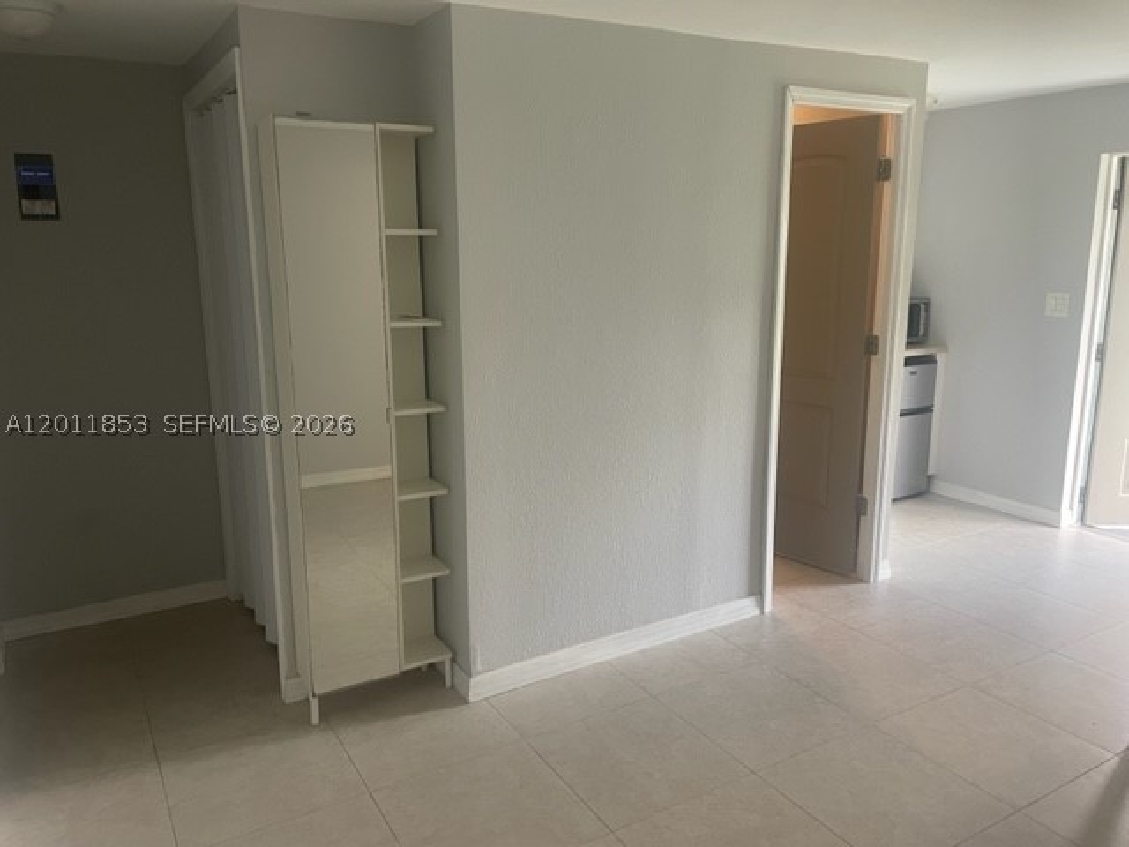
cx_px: 564
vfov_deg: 53.1
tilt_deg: -11.9
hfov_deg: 67.3
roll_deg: +0.8
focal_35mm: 26
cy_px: 424
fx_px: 848
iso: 125
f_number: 1.6
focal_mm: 4.2
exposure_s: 1/60
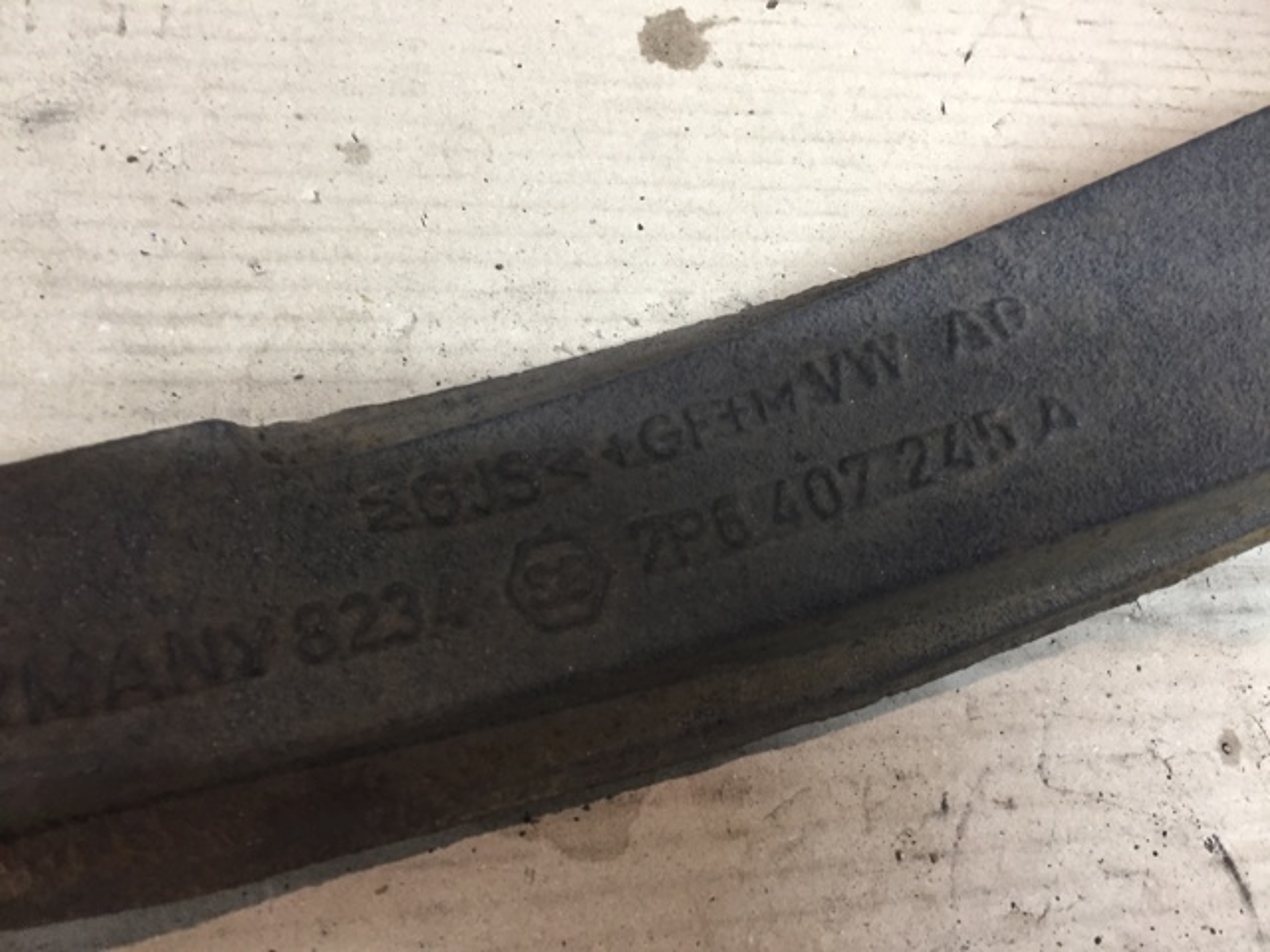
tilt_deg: -64.7
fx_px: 1064
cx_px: 635
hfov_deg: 61.7
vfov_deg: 48.2
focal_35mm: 29
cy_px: 476
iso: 160
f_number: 2.2
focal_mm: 4.15
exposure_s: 1/33
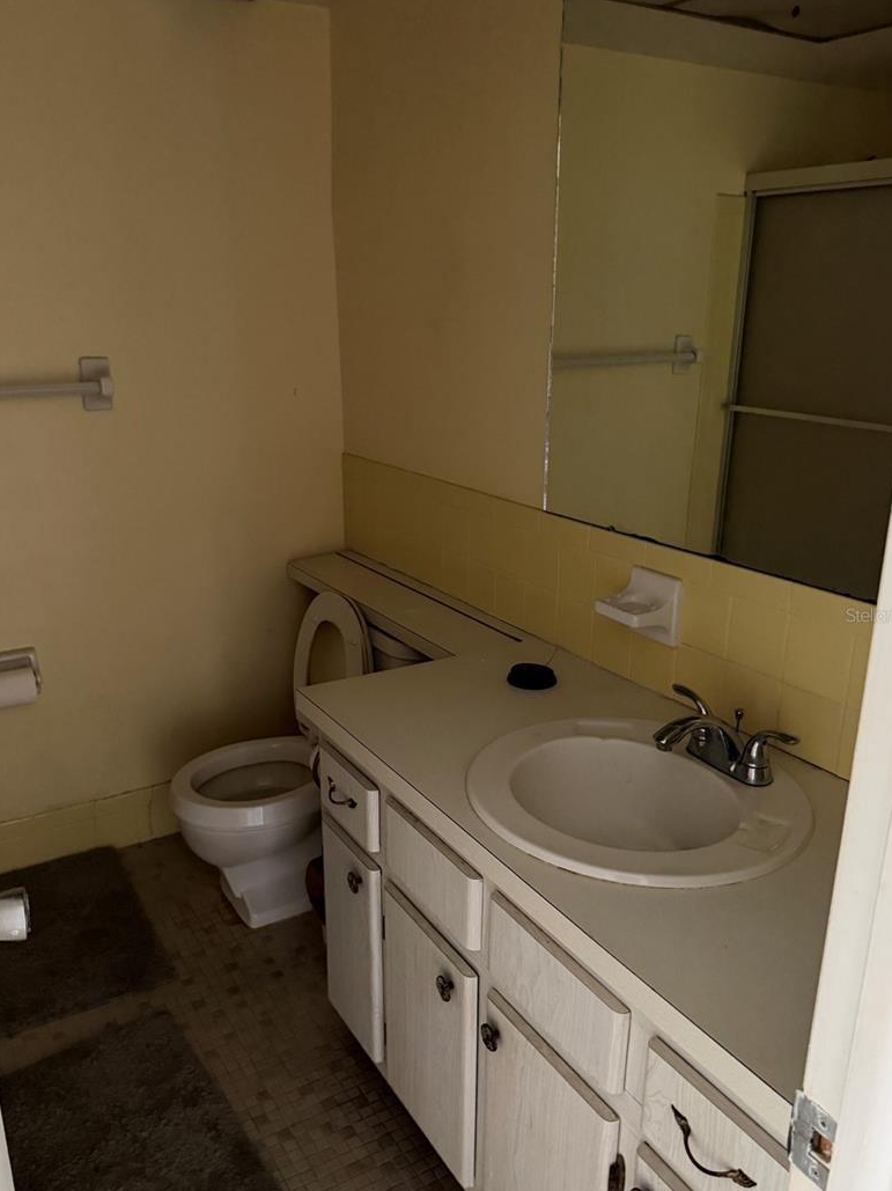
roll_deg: +0.0
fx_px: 963
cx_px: 407
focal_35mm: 28
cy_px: 615
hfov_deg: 49.7
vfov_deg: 63.4
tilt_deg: -18.4
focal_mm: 6.76
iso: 1000
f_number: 1.78
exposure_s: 1/30
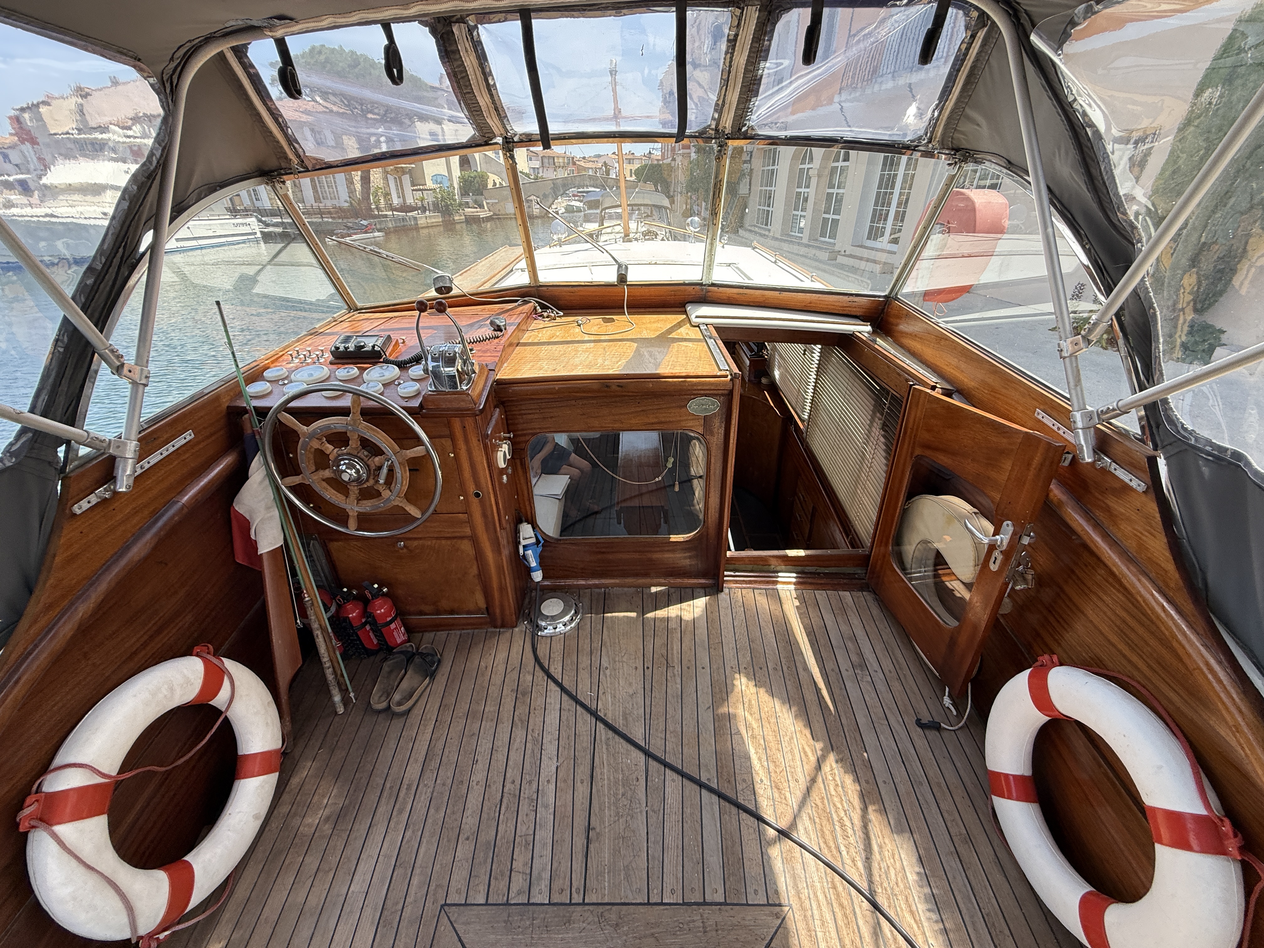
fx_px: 511
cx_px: 632
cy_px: 474
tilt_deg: -33.4
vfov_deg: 85.7
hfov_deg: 102.1
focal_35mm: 14
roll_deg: +2.3
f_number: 2.2
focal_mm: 2.22
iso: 64
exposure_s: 1/301
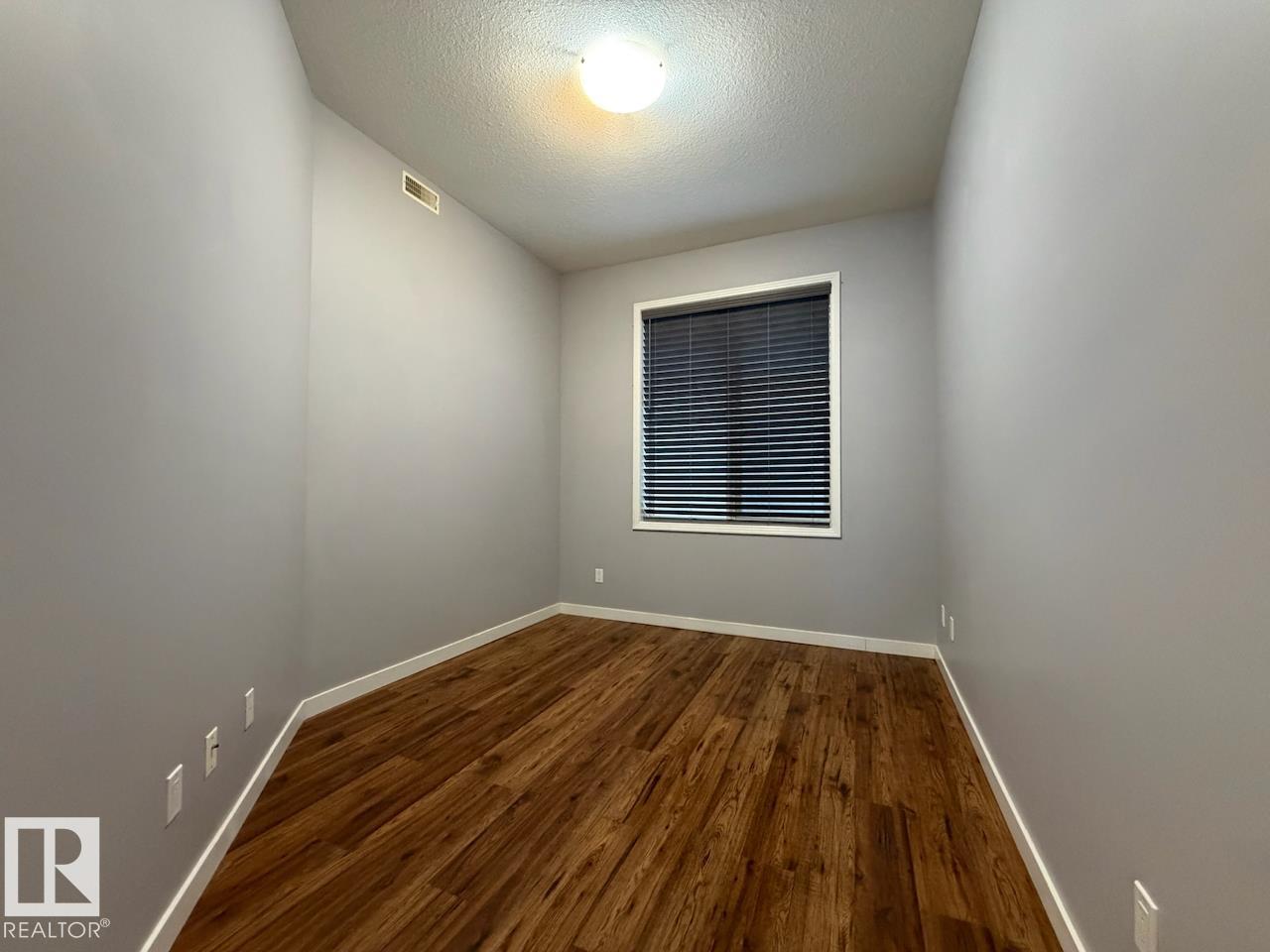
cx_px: 635
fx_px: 514
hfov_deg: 102.1
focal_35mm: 14
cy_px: 476
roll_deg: -0.6
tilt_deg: +1.3
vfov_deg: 85.7
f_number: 2.2
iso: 640
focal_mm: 2.22
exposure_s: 1/60
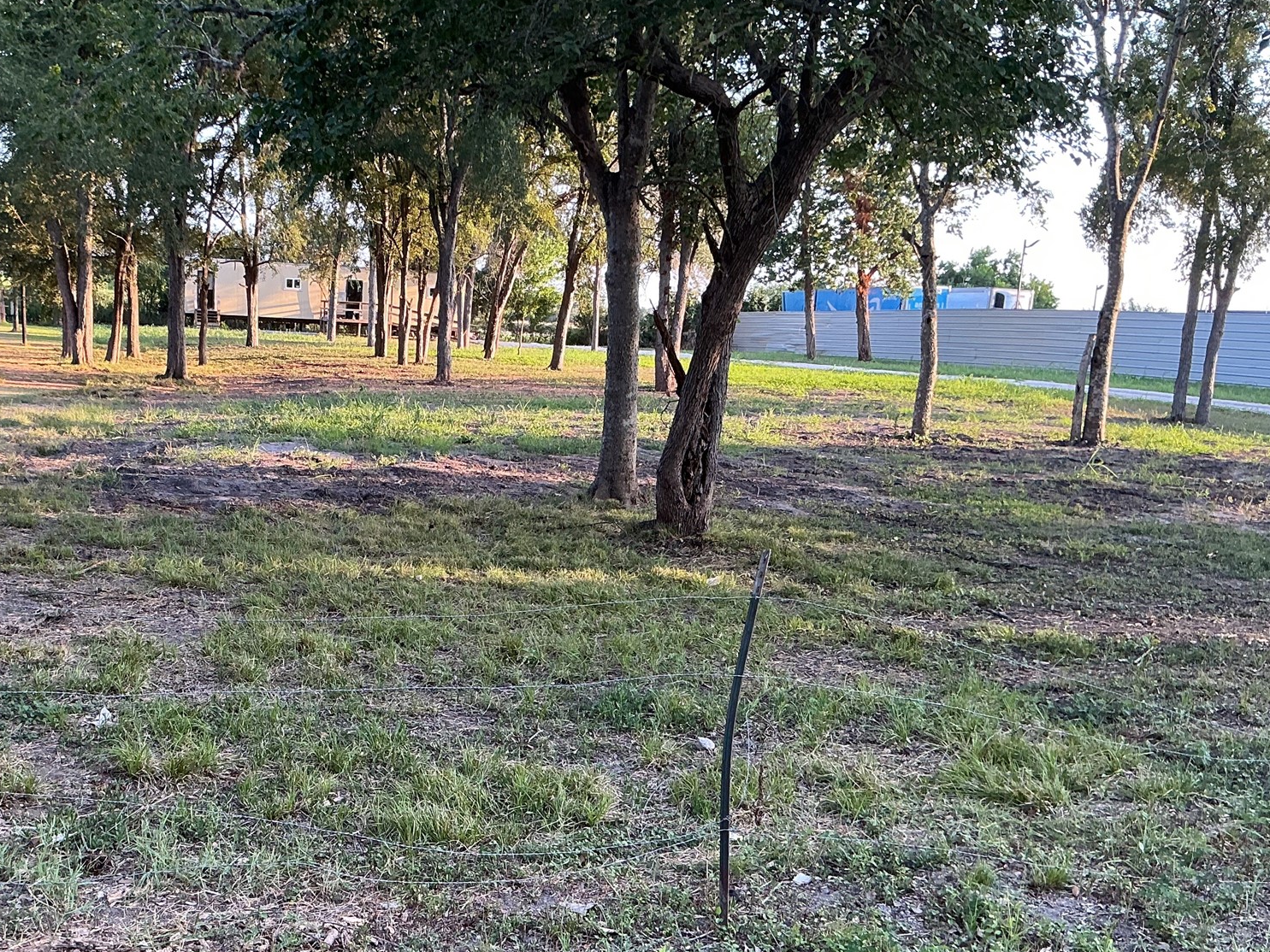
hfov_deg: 46.2
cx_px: 440
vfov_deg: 35.7
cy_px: 609
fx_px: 1468
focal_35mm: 40
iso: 32
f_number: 1.8
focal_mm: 3
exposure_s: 1/120
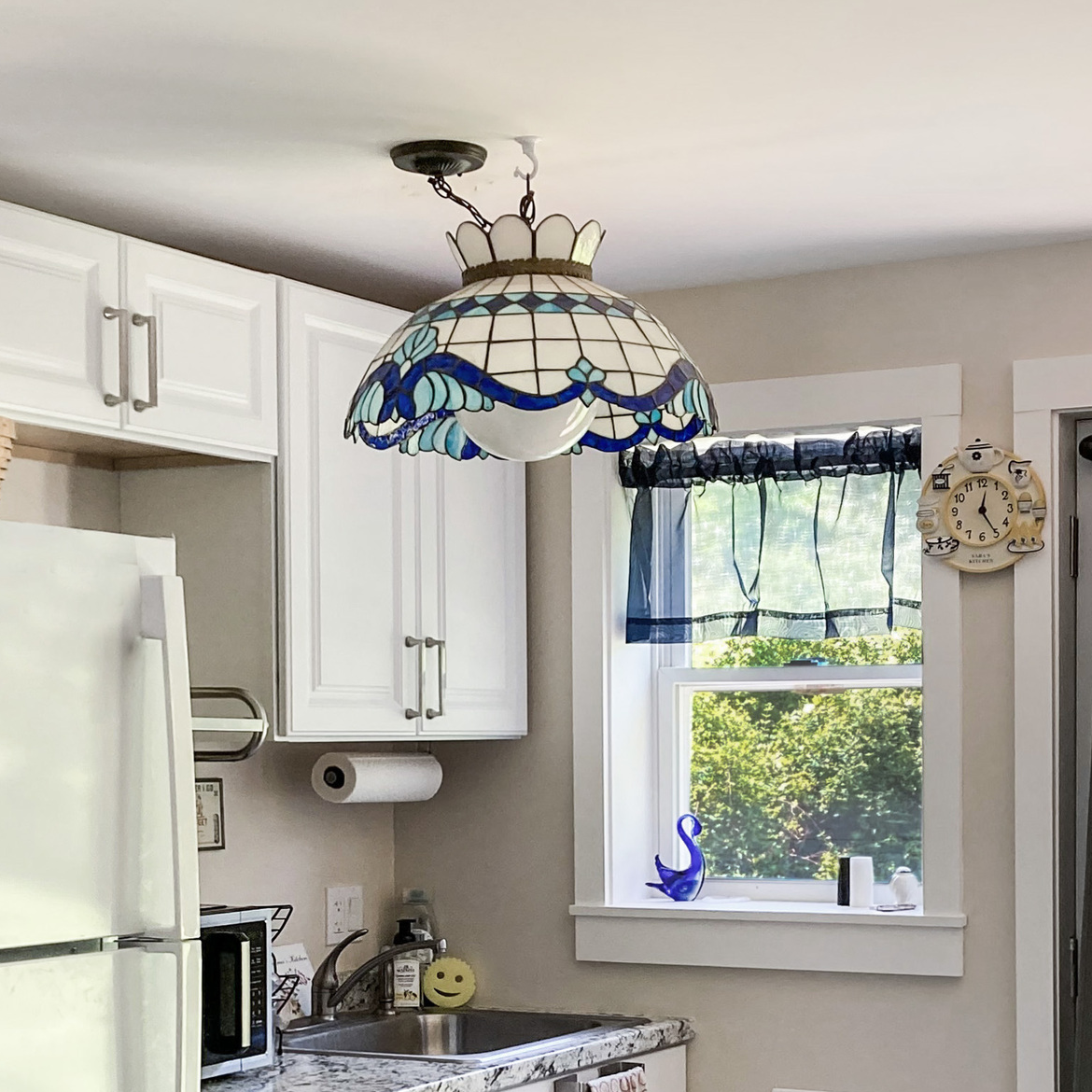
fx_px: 2320
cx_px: 568
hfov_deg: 26.5
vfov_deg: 25.4
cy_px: 1050
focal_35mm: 65
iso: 80
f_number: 1.8
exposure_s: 1/107
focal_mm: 3.99
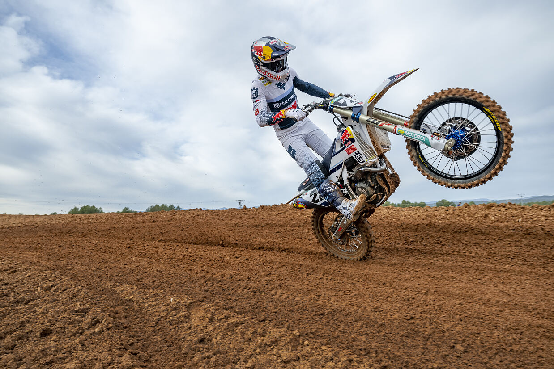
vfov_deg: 45.7
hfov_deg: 64.5
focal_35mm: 28
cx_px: 277
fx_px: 439
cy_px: 184
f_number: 5.6
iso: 200
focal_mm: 28.5
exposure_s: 1/1000
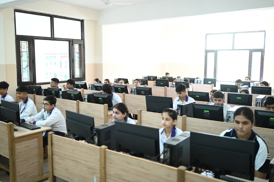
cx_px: 137
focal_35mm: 35
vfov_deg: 37.8
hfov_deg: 54.5
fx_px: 266
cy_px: 91
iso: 800
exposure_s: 1/125
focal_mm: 35
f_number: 1.8
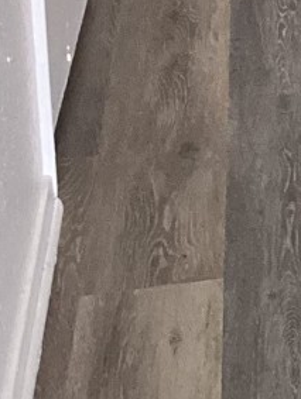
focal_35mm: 168
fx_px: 1943
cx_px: 708
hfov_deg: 8.2
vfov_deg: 10.4
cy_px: -502
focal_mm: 3.3
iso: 160
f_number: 2.4
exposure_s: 1/60
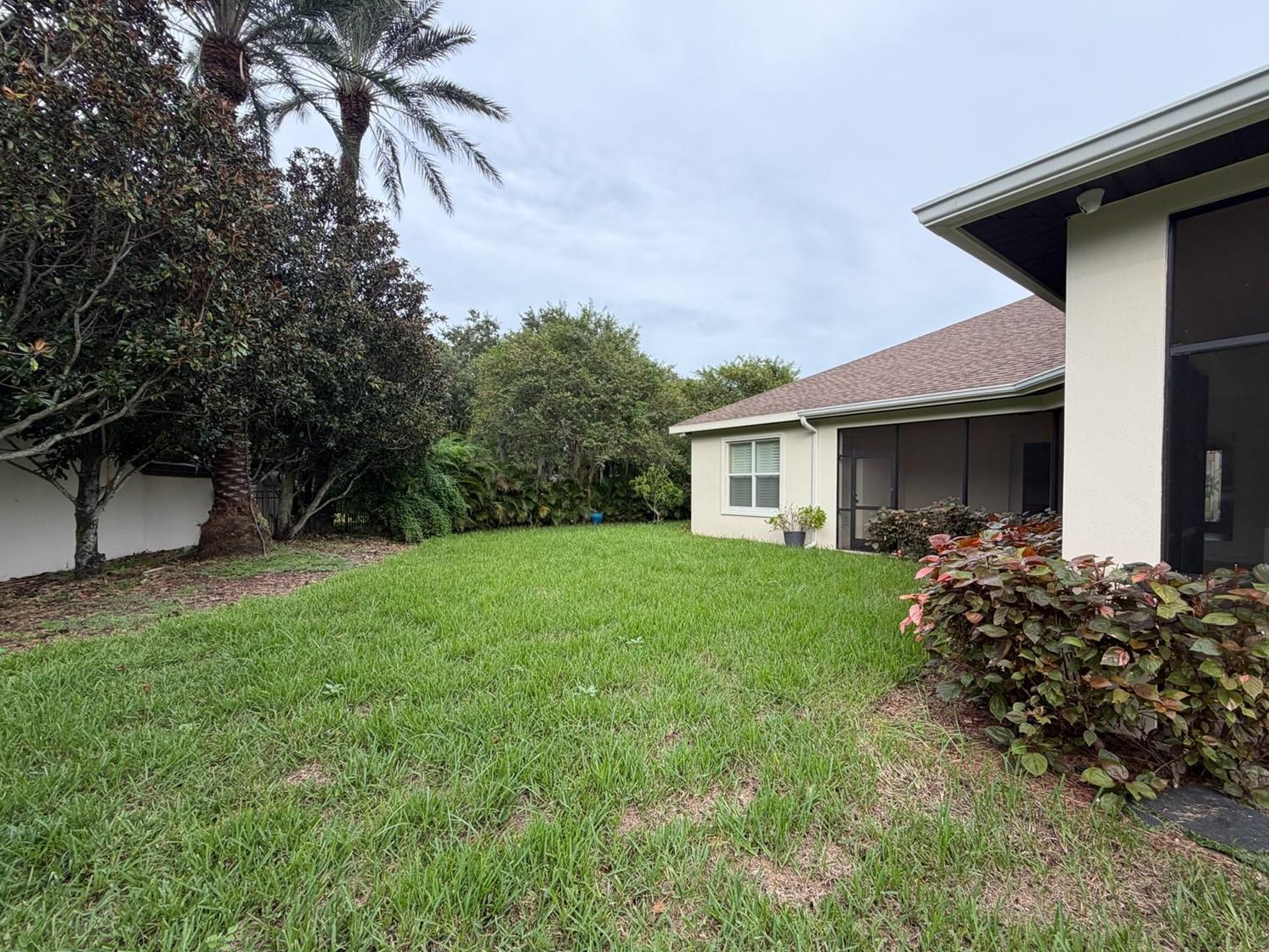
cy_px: 502
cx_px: 672
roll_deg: +0.3
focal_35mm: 15
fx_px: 550
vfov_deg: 81.7
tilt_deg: -1.0
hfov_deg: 98.1
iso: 50
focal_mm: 2.22
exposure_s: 1/502
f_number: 2.2
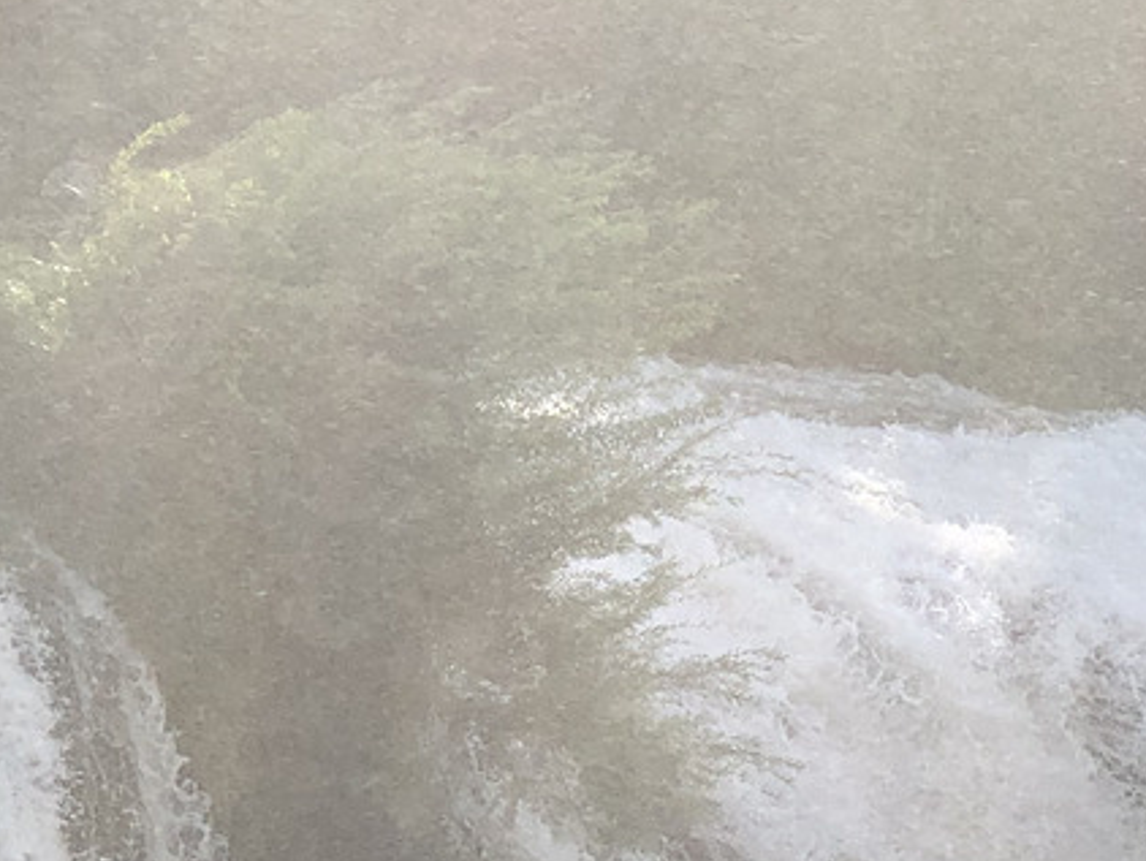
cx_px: 880
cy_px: 1111
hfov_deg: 10.0
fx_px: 6526
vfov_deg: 7.5
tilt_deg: -9.1
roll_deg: -0.4
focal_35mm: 197
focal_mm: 6
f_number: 2.4
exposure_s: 1/552
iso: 16
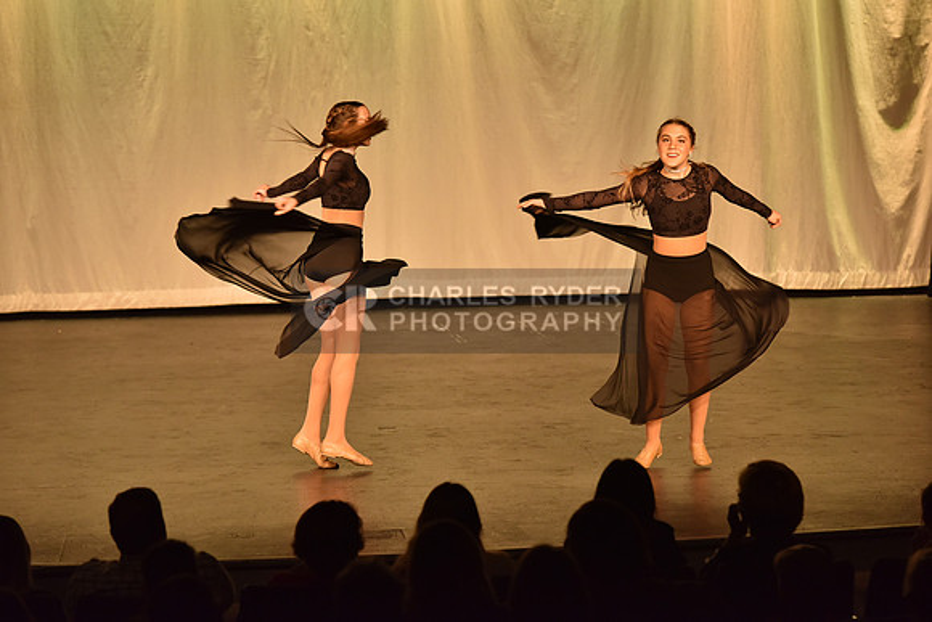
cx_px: 466
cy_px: 311
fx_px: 3496
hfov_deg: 15.2
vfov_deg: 10.2
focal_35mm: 135
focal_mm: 135
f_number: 4.5
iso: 2000
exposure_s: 1/250
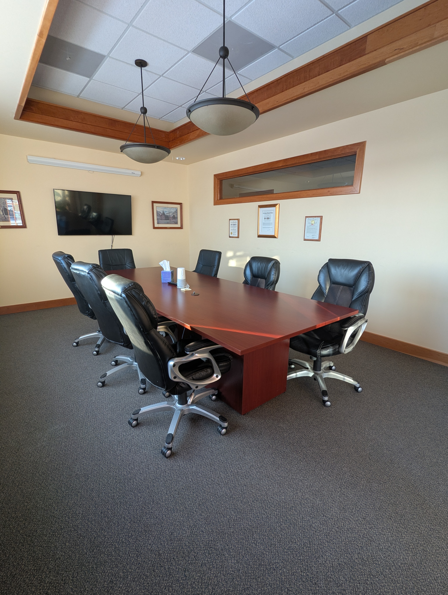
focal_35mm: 16
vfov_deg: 94.4
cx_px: 224
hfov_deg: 78.2
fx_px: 275
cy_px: 298
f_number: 2.2
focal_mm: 2.35
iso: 47
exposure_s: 1/42.1
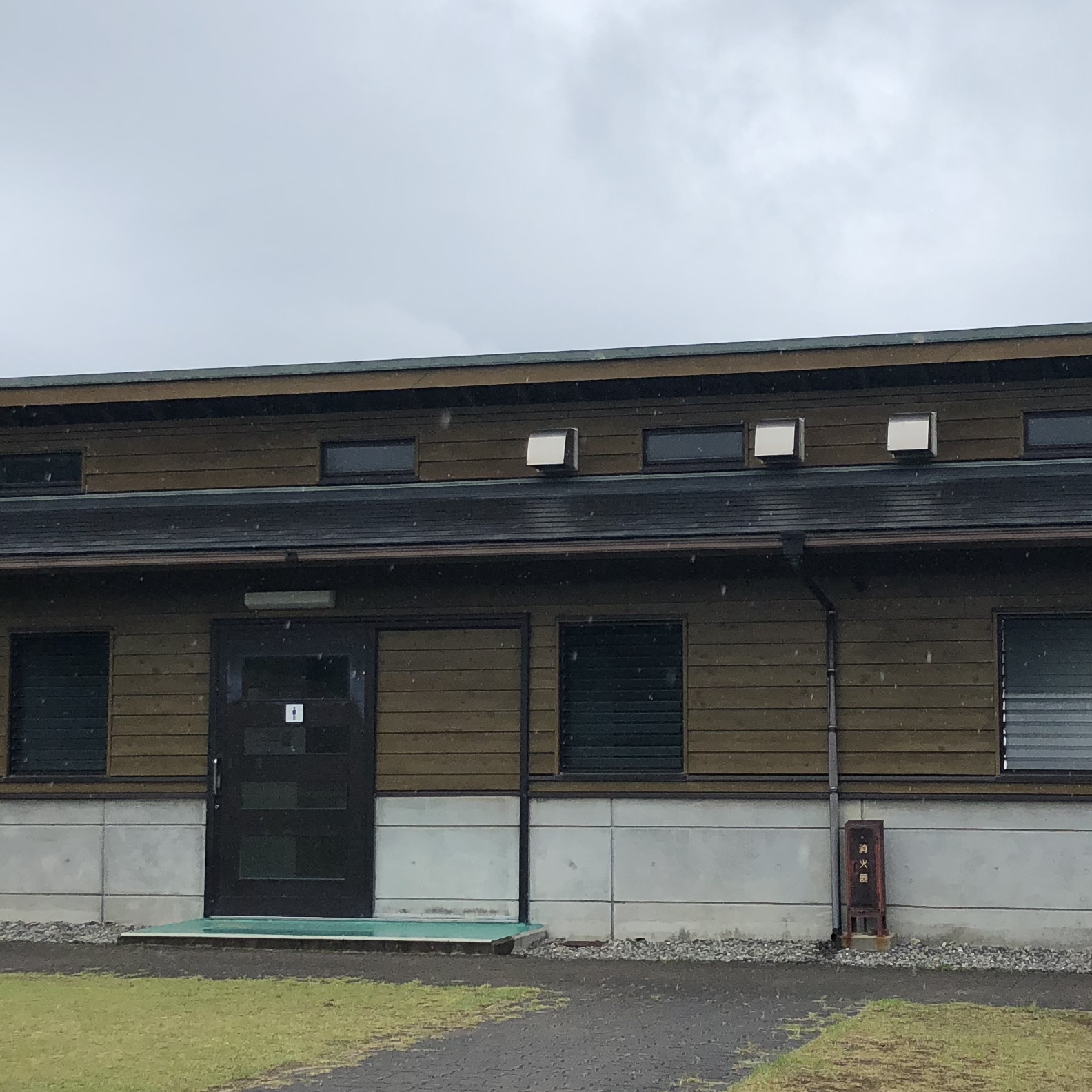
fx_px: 2248
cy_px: 566
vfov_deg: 27.3
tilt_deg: +5.3
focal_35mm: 63
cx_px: 660
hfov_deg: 27.2
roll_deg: -0.2
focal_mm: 4
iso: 20
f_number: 1.8
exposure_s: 1/1600
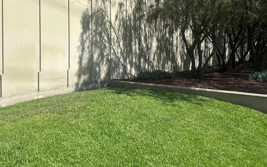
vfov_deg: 35.0
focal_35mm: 36
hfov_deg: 53.7
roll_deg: +0.1
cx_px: 110
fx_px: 262
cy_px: 54
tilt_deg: +1.3
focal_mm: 5.7
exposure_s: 1/5076
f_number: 1.5
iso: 50
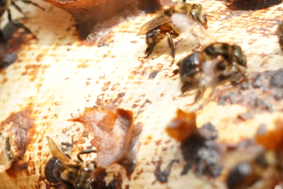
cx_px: -123
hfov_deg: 3.1
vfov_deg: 2.1
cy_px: 320
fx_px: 5188
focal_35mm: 660
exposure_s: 1/1250
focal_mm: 175
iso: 2500
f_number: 6.3
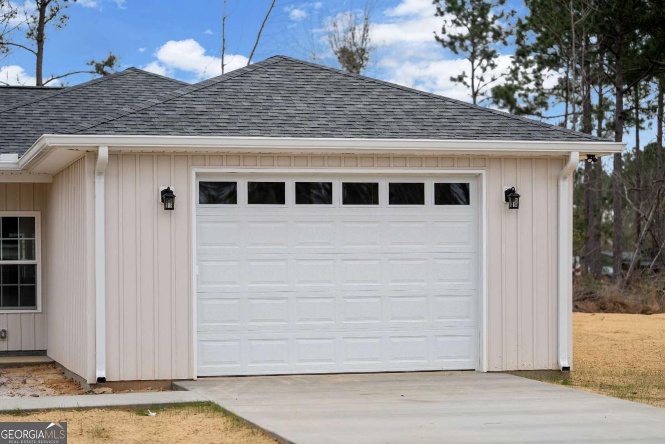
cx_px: 332
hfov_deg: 24.8
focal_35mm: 82
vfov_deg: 16.7
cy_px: 222
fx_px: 1515
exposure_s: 1/3200
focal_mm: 82
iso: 100
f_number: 2
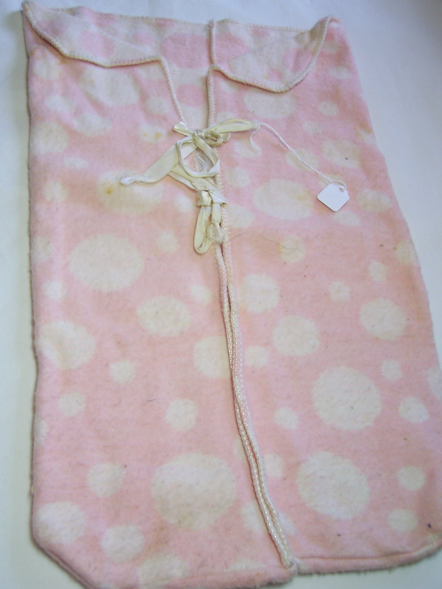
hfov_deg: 38.7
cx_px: 221
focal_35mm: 37
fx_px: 630
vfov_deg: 50.1
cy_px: 294
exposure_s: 1/45
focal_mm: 5.6
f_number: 2.8
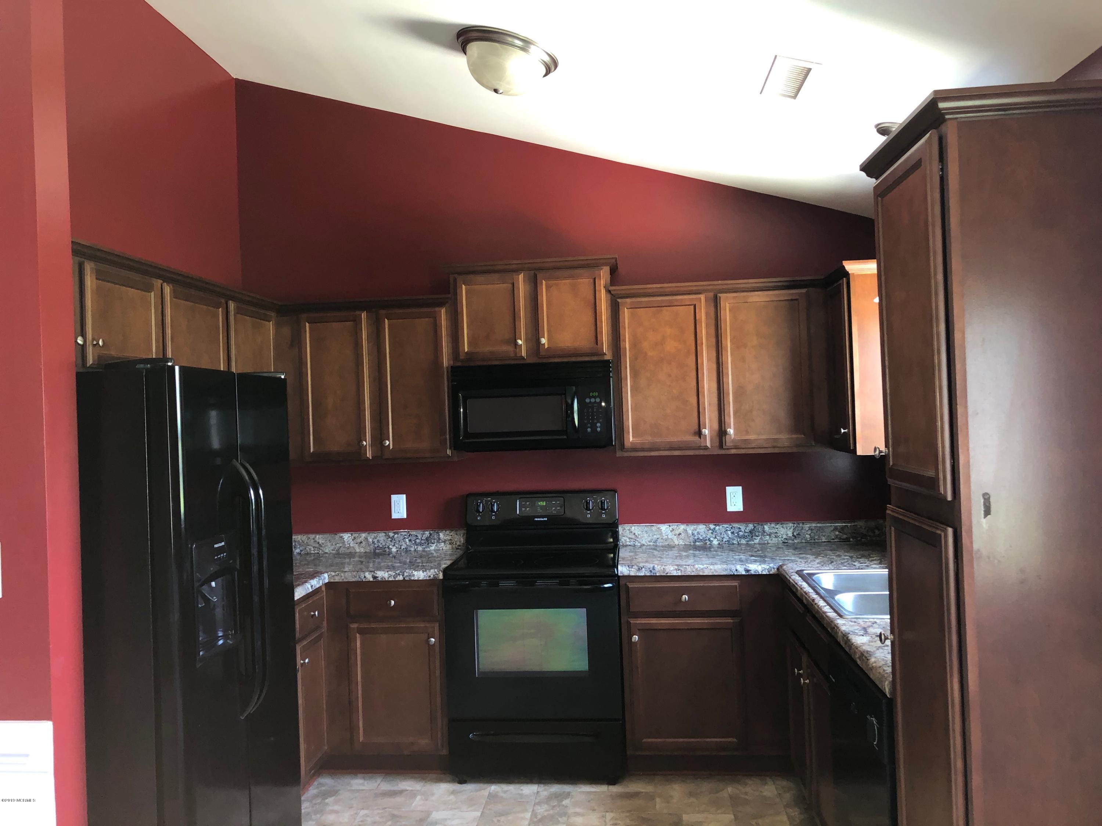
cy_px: 413
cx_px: 551
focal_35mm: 28
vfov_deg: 49.7
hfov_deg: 63.4
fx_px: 891
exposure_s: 1/15
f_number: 1.8
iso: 100
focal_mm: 4
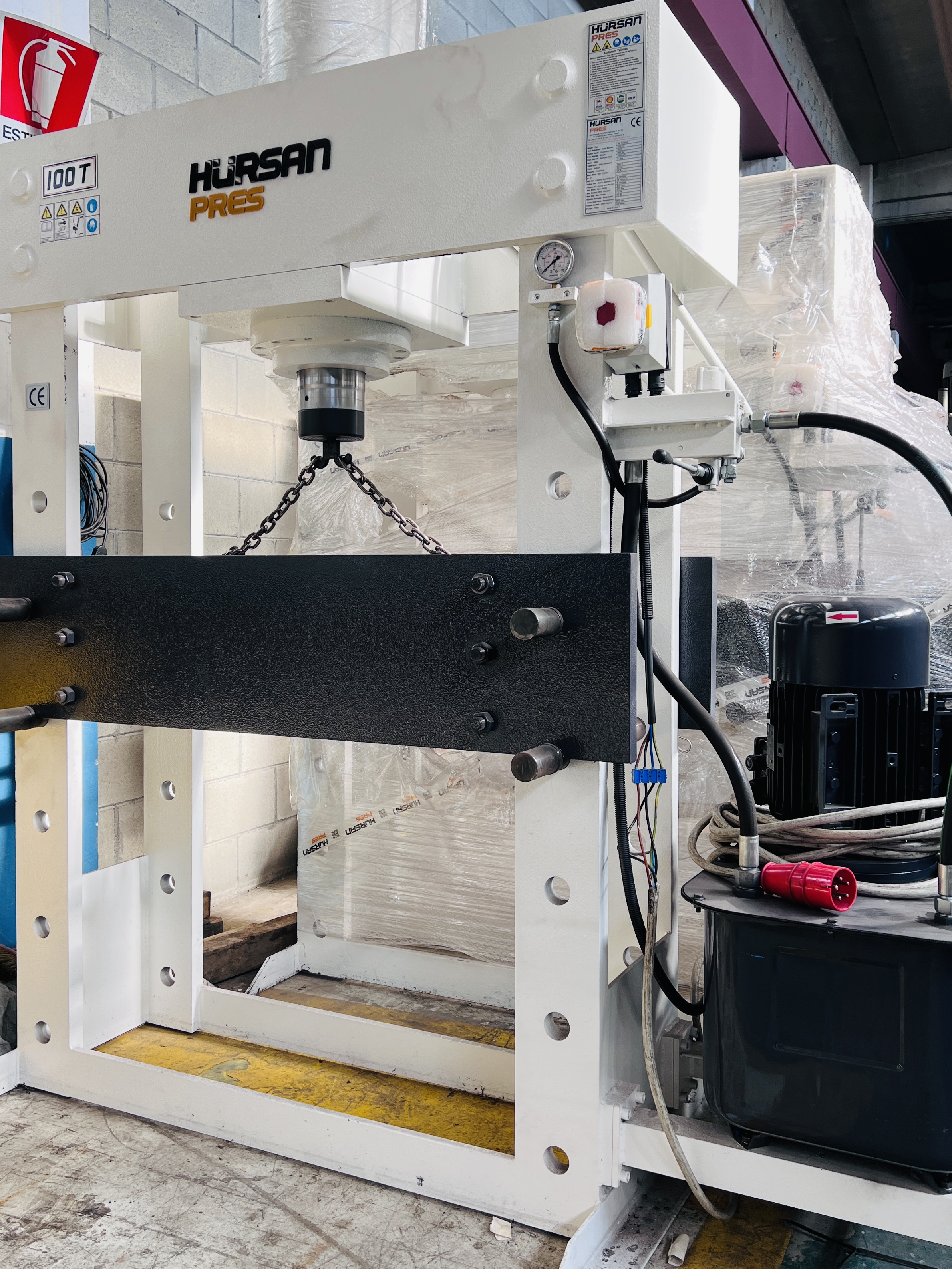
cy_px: 591
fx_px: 1210
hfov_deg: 42.9
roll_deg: -0.3
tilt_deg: -1.8
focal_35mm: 33
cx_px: 450
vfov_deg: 55.3
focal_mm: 5.7
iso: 32
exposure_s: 1/141
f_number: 1.5
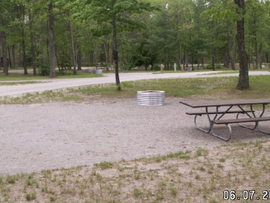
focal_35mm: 45
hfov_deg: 42.1
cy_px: 90
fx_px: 351
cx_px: 143
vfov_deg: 32.1
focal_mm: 5.86
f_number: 3.5
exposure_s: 1/60
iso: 50
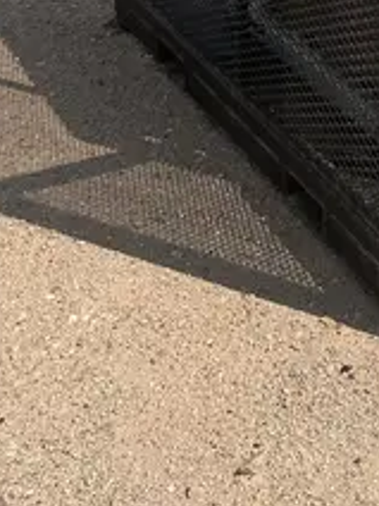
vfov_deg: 20.4
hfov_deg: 14.9
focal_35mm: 90
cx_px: 620
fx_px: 1314
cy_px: -99
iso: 50
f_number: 1.5
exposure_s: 1/8696
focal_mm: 5.7
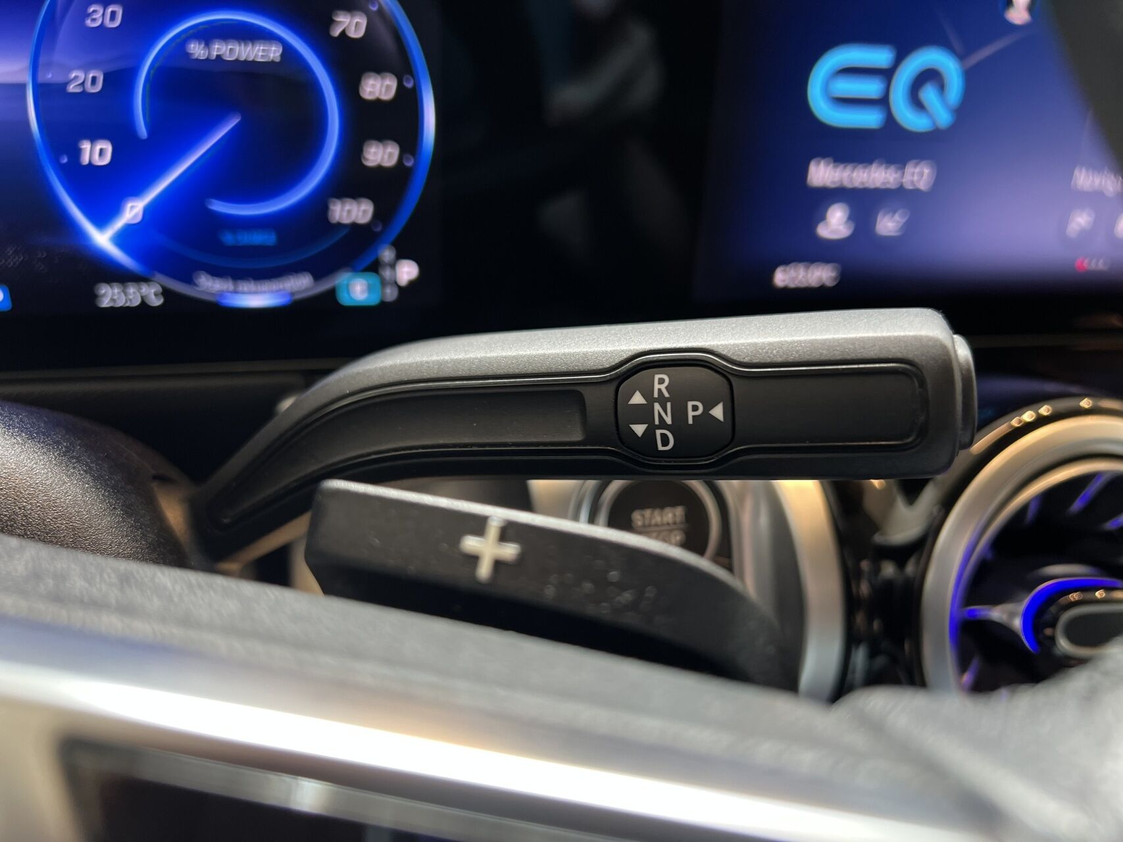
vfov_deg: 53.1
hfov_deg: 67.3
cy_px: 421
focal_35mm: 26
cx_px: 562
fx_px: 843
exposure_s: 1/70
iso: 125
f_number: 1.5
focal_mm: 5.7
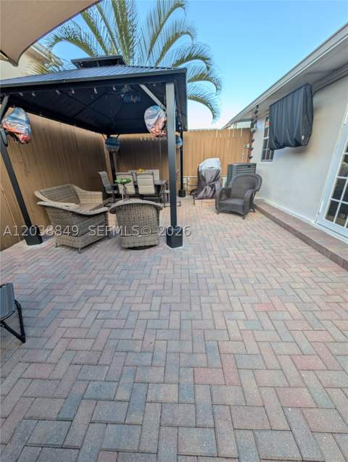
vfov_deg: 110.4
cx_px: 174
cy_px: 231
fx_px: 160
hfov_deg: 94.7
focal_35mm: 12
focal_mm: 2.02
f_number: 1.7
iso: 39
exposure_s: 1/368
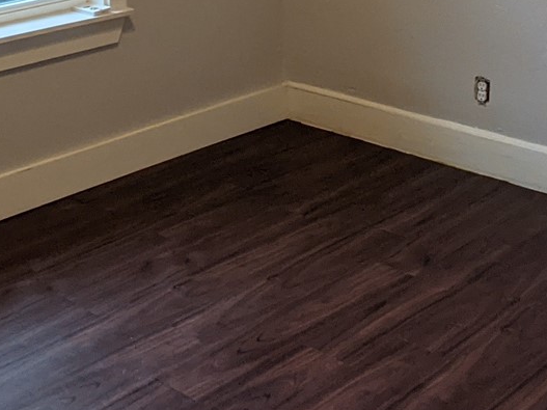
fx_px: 1659
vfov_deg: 13.4
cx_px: 139
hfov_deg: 18.6
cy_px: -162
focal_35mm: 105
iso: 100
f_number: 1.73
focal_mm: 4.38
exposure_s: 1/120
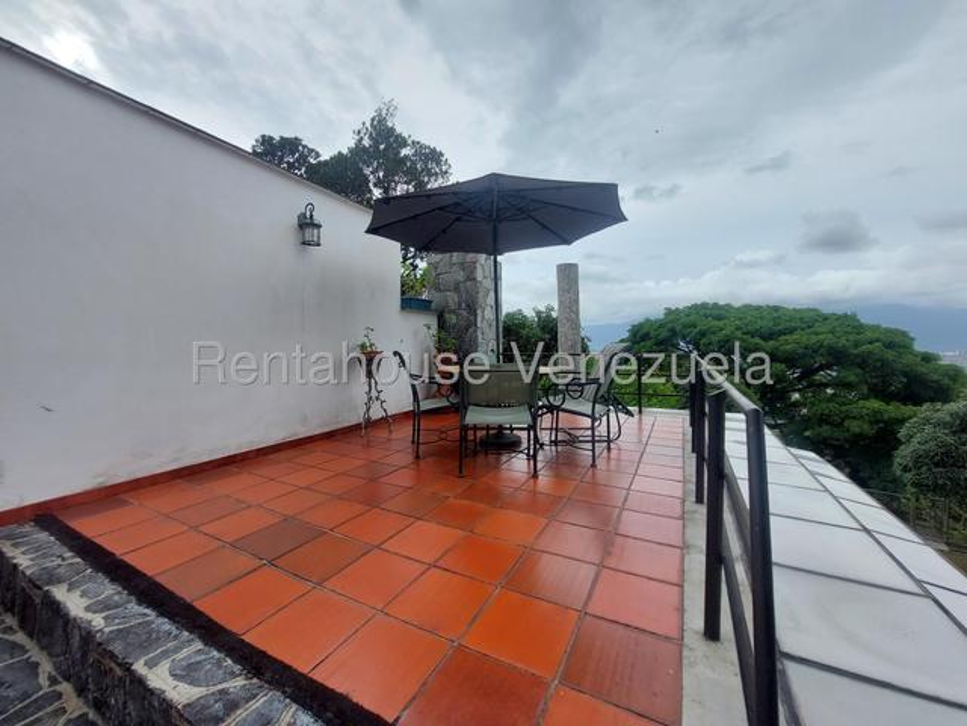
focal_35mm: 13
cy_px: 363
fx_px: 363
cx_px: 484
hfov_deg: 106.2
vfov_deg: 89.9
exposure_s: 1/502
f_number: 2.2
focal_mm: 1.74
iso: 50
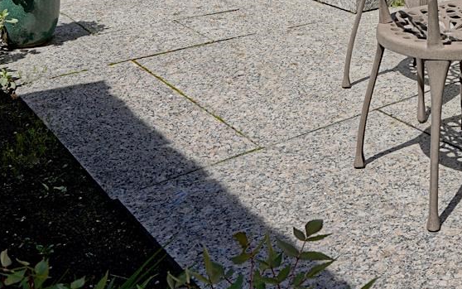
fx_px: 579
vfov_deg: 21.3
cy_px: -195
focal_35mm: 46
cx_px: 541
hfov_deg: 35.3
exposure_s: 1/320
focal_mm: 14
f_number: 8
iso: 100
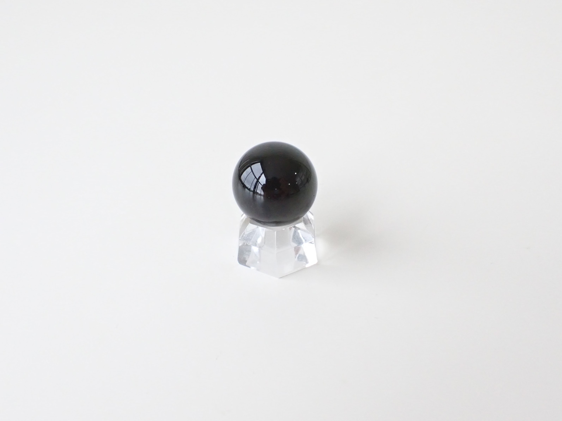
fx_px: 487
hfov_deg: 60.0
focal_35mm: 30
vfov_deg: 46.8
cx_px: 281
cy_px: 210
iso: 640
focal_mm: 5.4
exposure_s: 1/125
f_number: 3.2
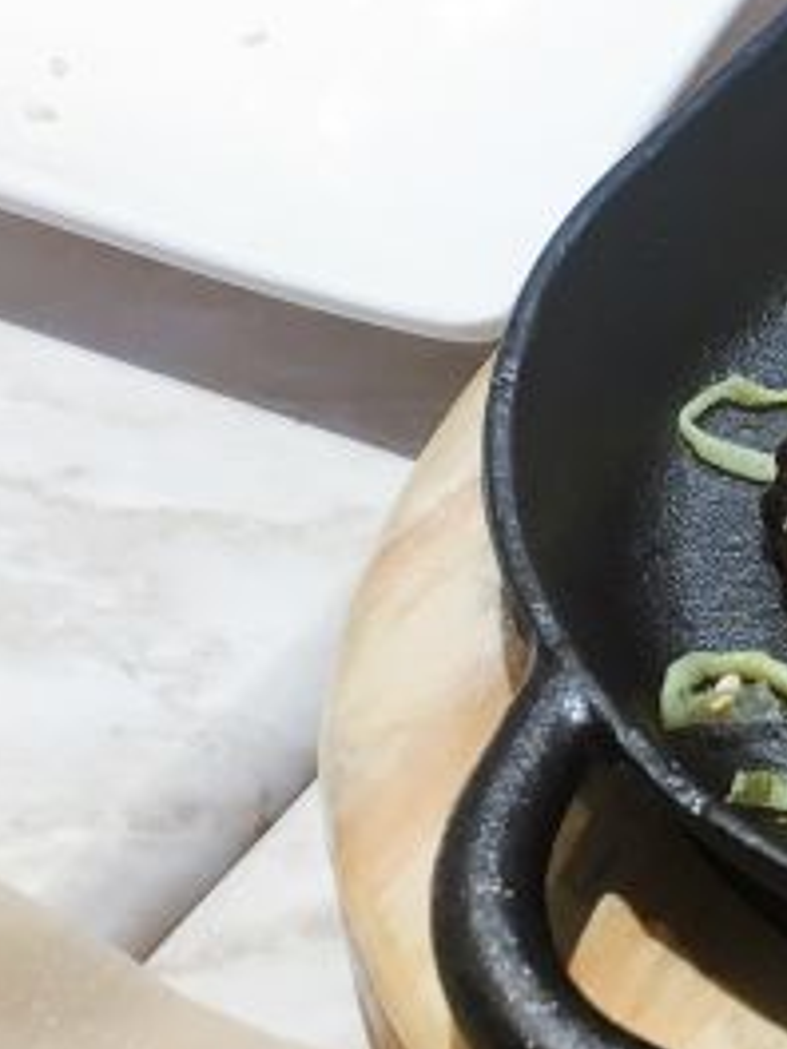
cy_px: 201
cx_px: 978
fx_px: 2334
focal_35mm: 77
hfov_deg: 18.1
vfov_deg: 24.9
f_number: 2.2
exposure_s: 1/17
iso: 40
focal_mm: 4.15
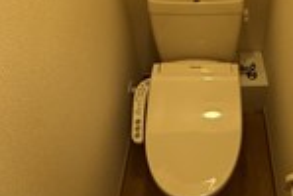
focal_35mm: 39
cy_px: -27
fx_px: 318
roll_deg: -0.8
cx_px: 212
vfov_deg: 30.2
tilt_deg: -35.3
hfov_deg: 48.0
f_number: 2.2
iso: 320
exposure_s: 1/100
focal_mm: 2.22
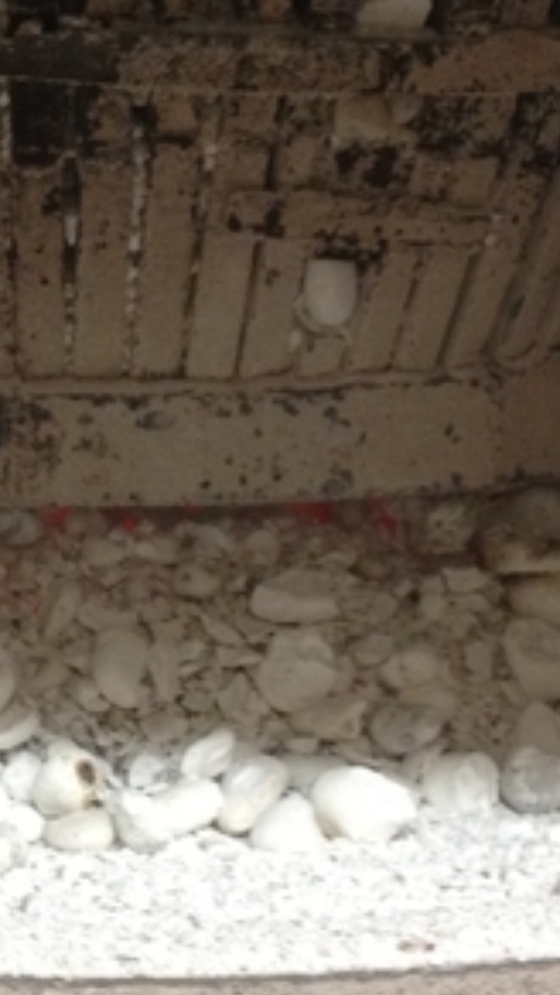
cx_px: 120
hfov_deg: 12.5
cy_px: 508
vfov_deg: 22.0
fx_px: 2557
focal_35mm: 97
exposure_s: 1/20
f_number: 2.4
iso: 250
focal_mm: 4.28
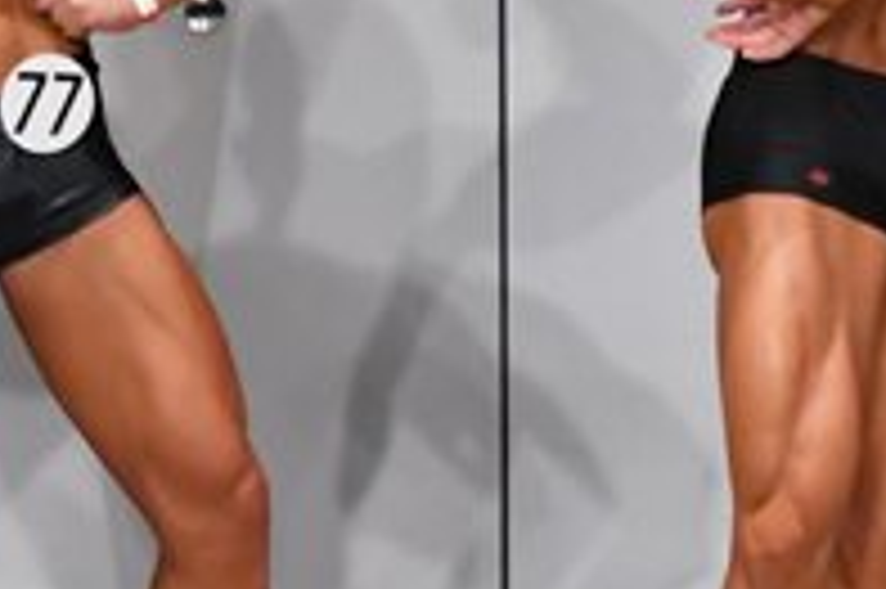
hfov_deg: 2.8
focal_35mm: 734
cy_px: 283
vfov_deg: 1.9
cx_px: 1635
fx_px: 18049
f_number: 5.6
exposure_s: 1/400
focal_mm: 125
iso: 6400
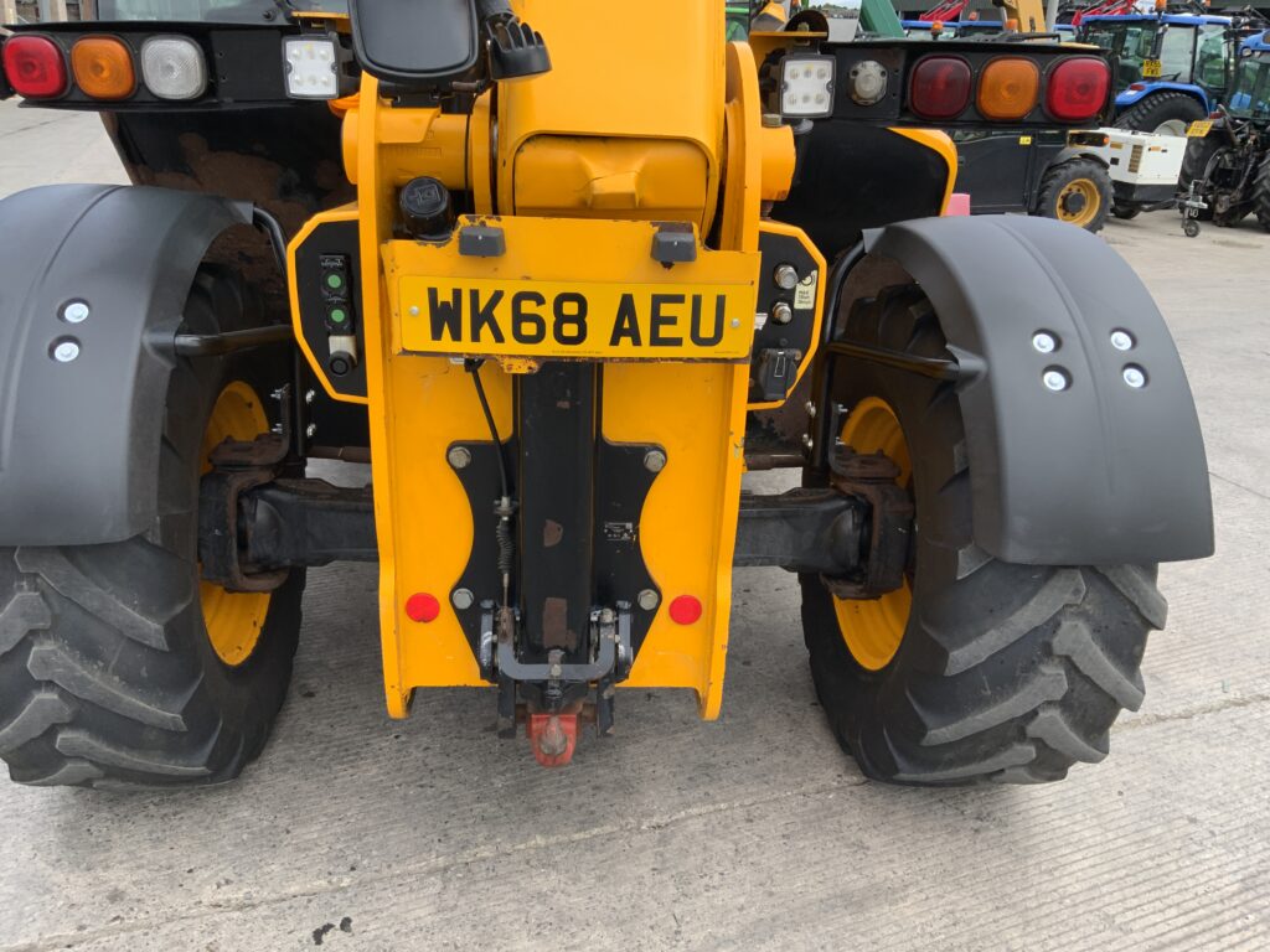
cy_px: 476
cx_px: 635
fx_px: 1064
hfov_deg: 61.7
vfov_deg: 48.2
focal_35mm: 29
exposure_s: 1/465
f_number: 1.8
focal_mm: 3
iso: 16
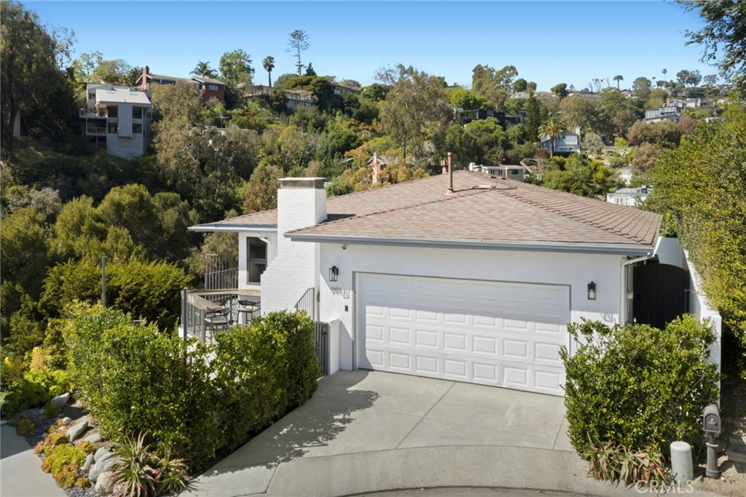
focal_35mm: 28
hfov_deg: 65.5
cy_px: 248
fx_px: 580
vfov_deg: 46.4
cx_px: 373
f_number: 7.1
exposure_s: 1/200
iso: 320
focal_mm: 14.45
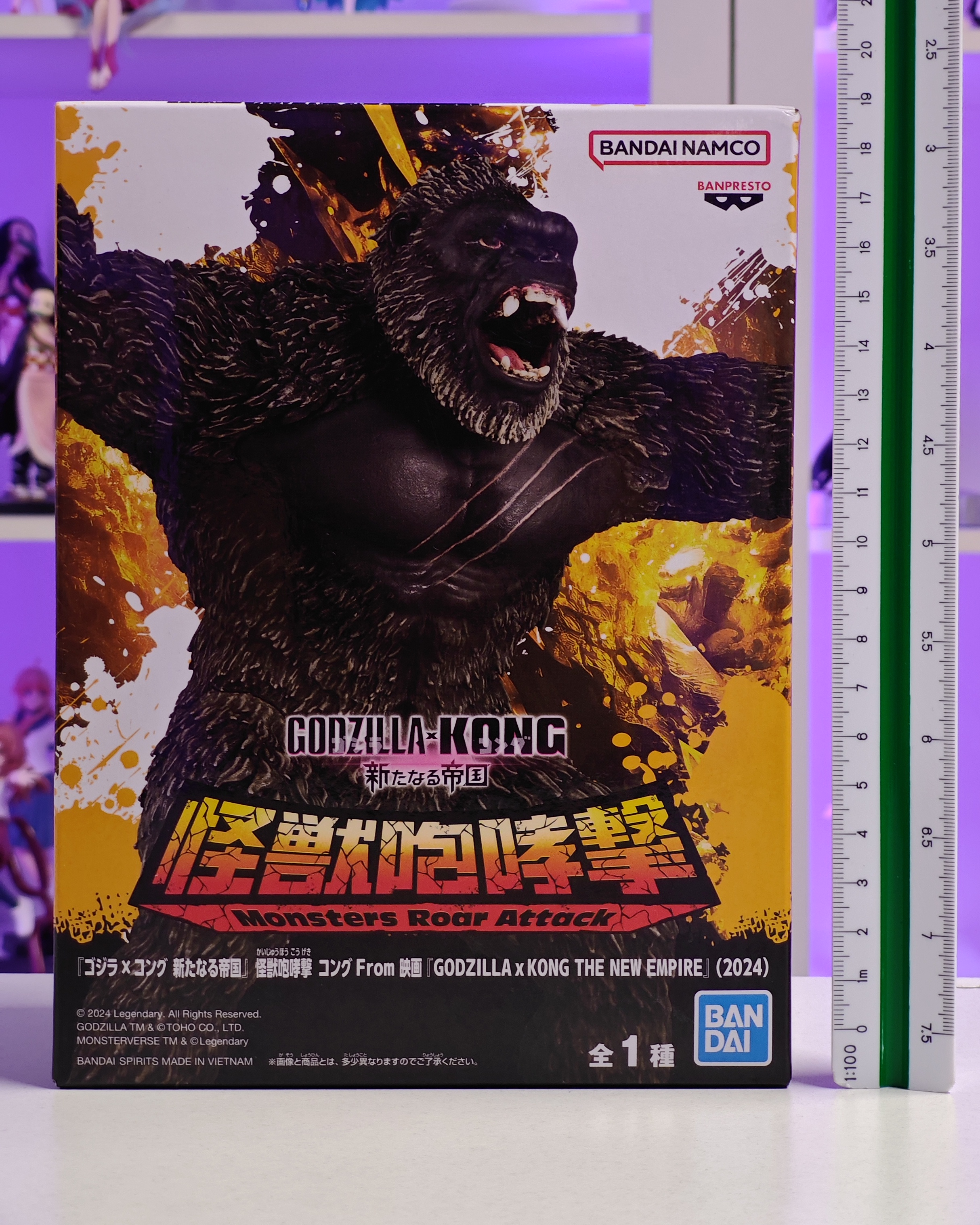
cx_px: 494
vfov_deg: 22.7
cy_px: 569
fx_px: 3046
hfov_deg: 18.3
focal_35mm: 84
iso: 400
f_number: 2.4
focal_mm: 7.48
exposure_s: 1/14.7
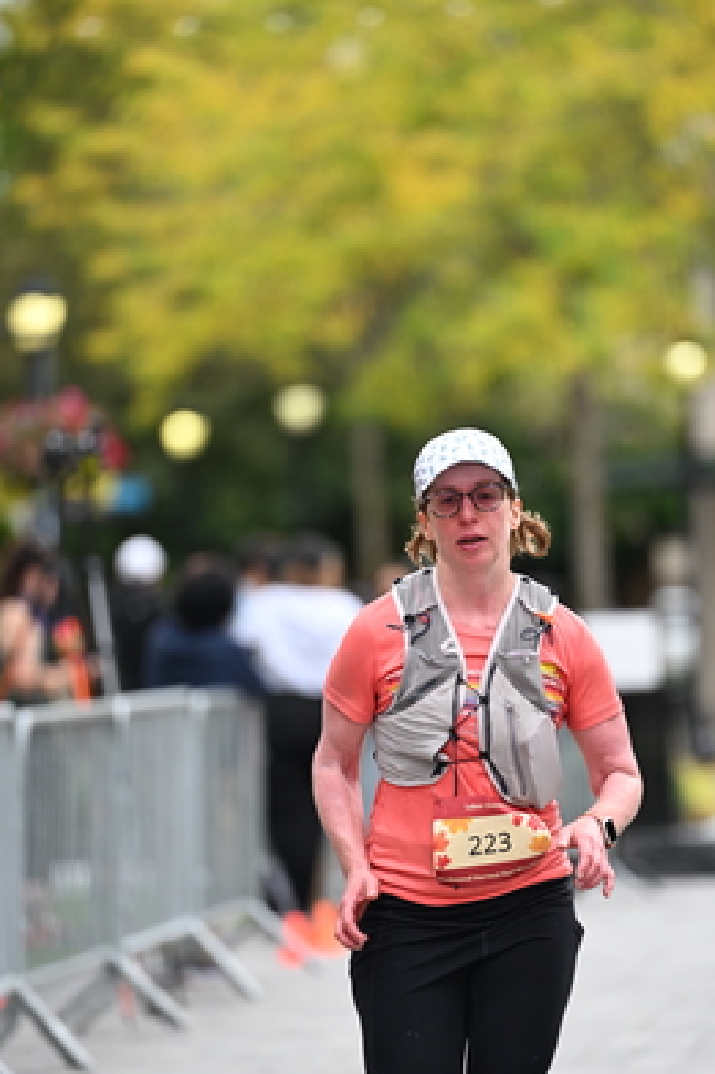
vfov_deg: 7.3
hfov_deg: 4.9
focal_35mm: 281
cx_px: 440
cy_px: 592
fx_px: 8378
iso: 640
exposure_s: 1/2000
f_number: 2.8
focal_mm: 200
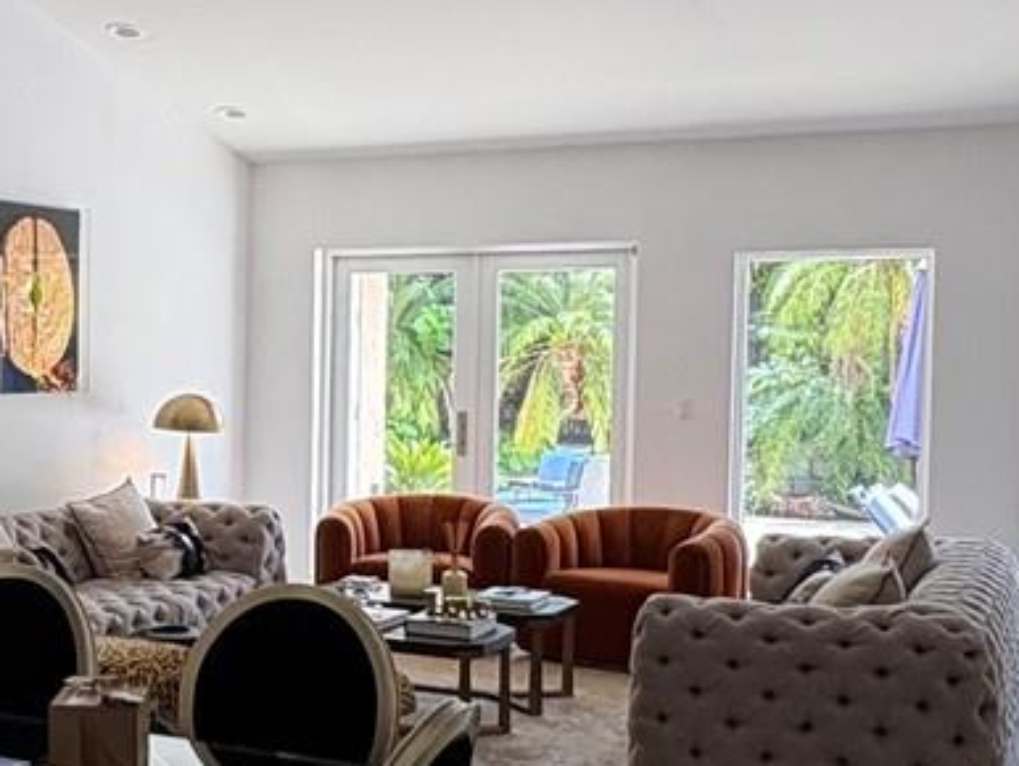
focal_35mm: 58
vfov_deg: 25.2
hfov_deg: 31.1
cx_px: 34
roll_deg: +0.3
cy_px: 420
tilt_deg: -2.4
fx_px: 1708
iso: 64
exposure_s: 1/127
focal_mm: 2.22
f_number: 2.2
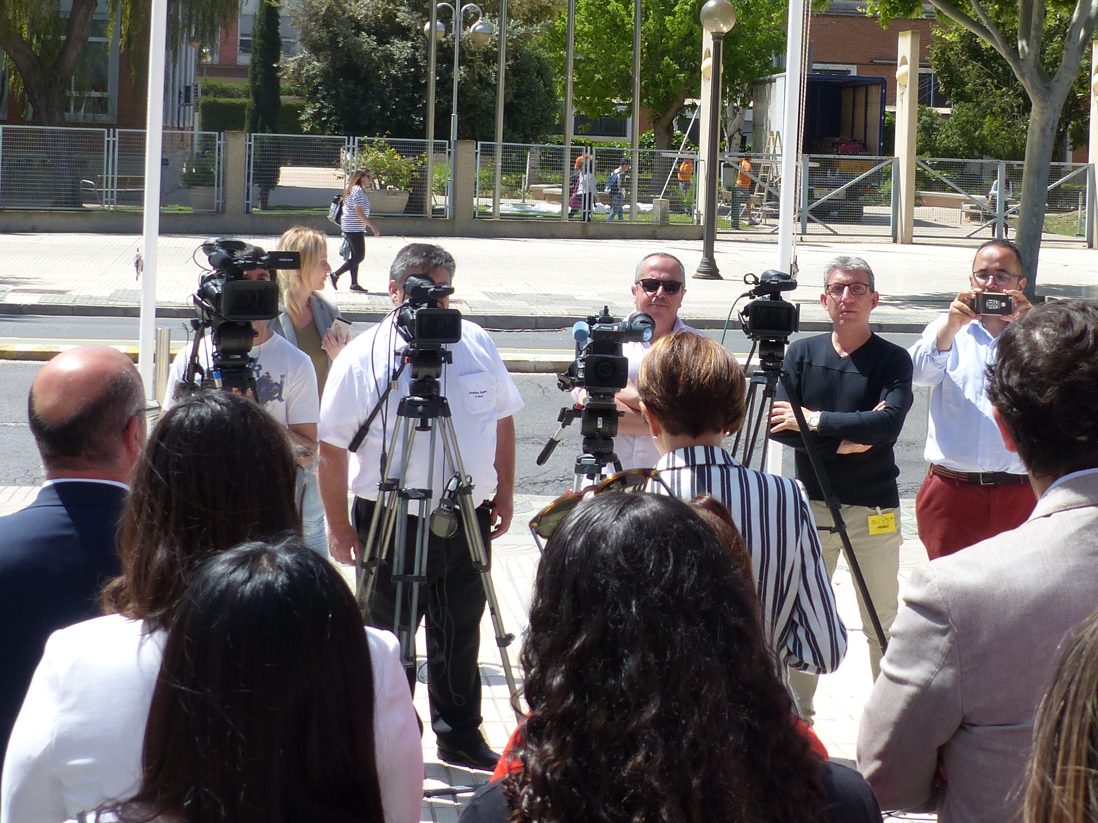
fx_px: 2506
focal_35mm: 79
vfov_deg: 18.5
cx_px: 713
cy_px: 164
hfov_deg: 24.6
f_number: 4
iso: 100
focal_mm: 7.8
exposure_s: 1/500
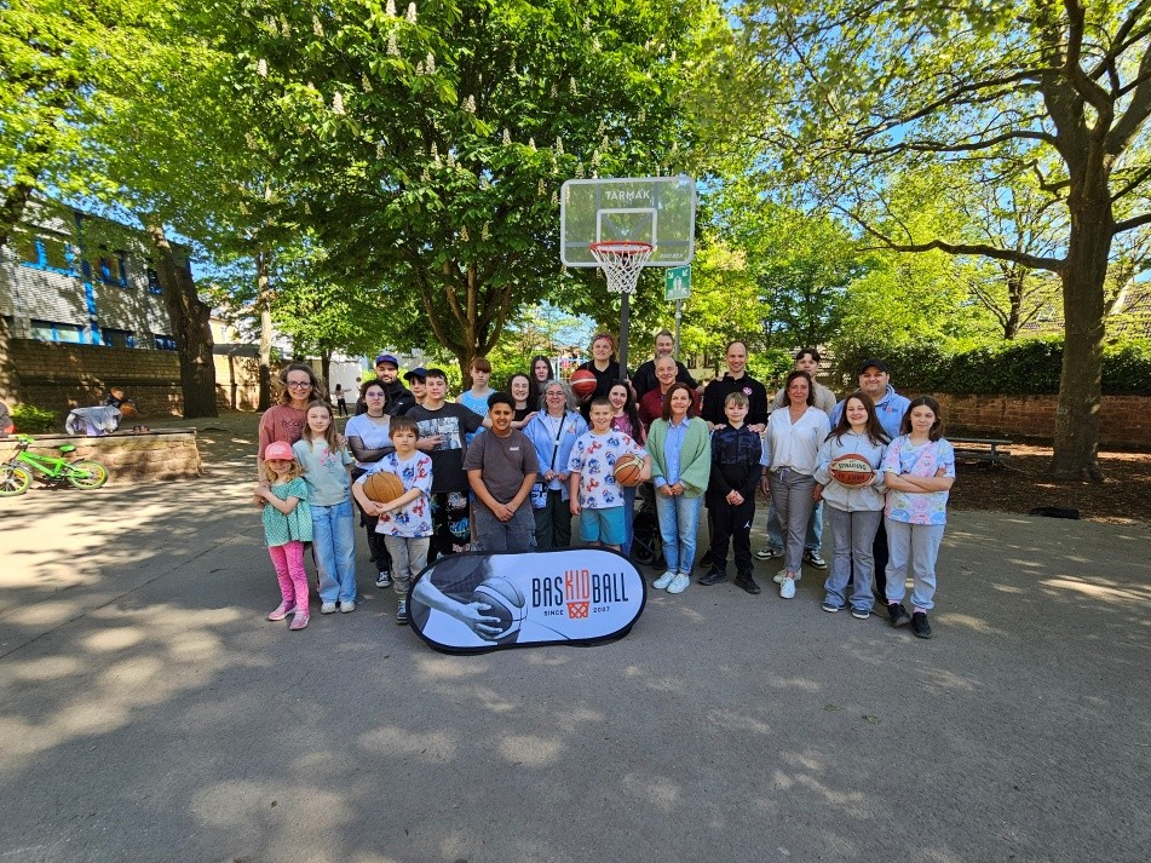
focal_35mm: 14
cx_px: 604
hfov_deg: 102.0
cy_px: 458
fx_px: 465
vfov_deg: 85.6
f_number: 2.2
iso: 50
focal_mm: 2.2
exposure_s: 1/245
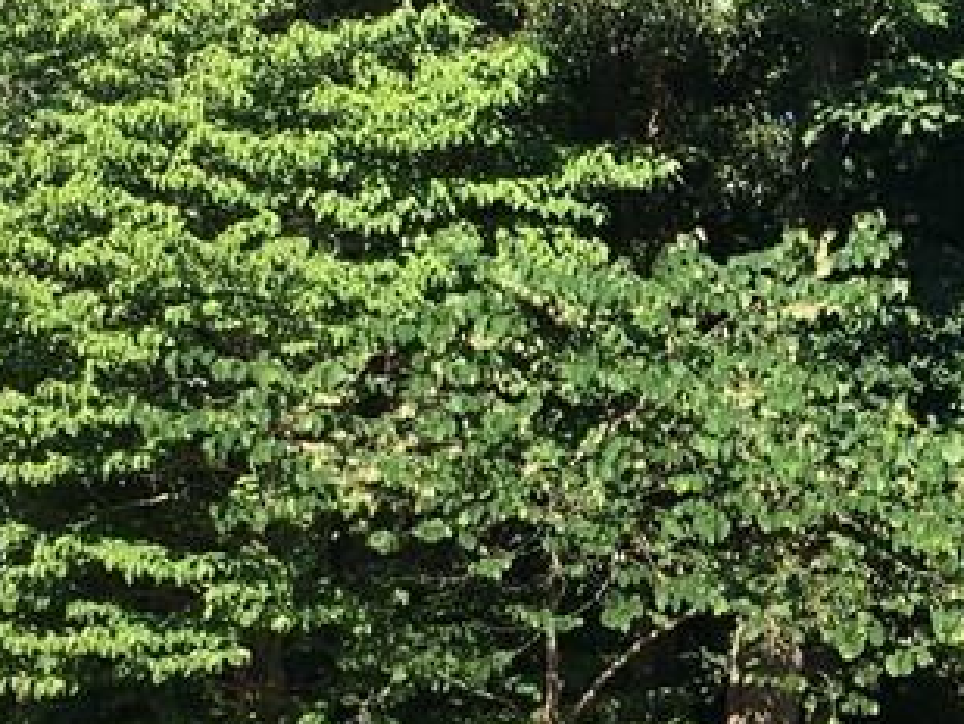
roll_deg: -1.4
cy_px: 462
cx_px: 964
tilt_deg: +4.5
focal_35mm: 96
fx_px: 2674
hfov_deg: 19.8
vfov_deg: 15.4
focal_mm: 4.15
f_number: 2.2
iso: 25
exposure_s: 1/732
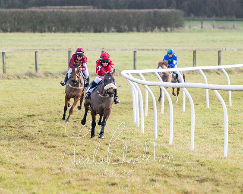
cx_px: 115
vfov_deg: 4.6
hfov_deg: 5.8
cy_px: 85
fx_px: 2411
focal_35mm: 335
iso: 800
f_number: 4
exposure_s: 1/2000
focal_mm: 210
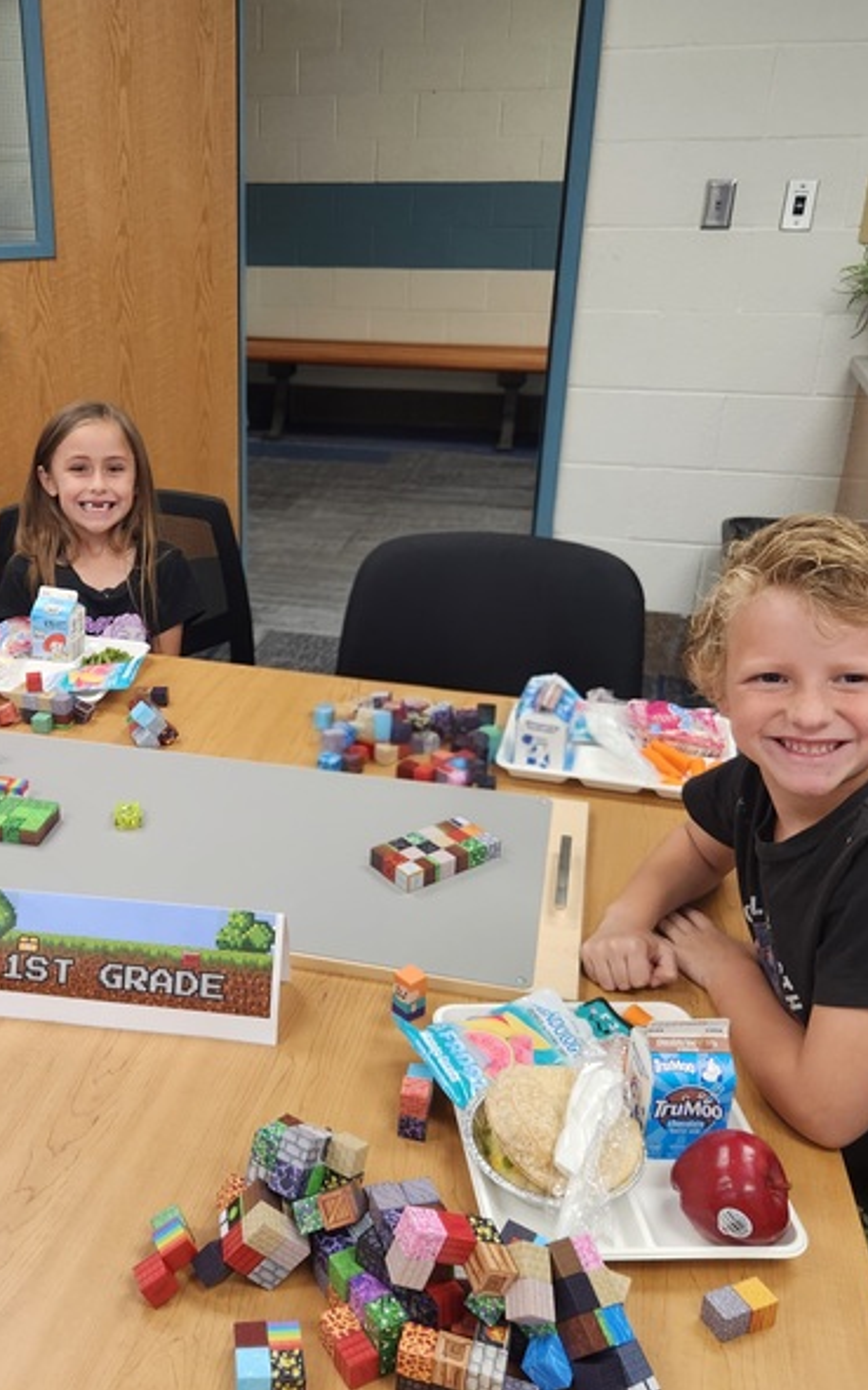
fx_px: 1250
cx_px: 252
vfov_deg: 58.2
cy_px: 687
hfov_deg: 37.6
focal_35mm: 33
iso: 200
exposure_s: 1/182
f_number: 1.8
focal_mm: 5.4
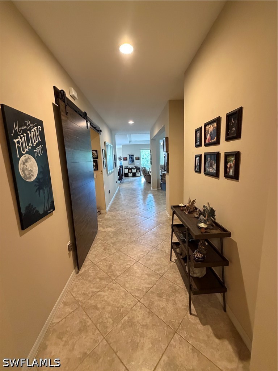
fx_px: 150
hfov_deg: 85.7
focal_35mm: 14
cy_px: 186
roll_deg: +2.4
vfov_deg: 102.1
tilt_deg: -9.1
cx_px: 139
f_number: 2.2
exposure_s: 1/60
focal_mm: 2.22
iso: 640
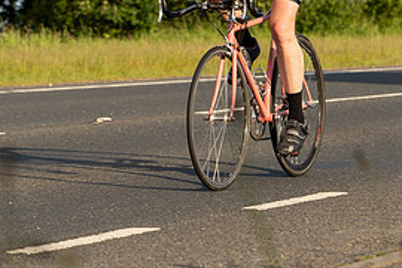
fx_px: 2389
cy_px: 43
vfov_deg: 6.4
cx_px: 221
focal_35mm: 214
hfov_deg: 9.6
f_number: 4
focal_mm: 74
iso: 125
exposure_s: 1/640
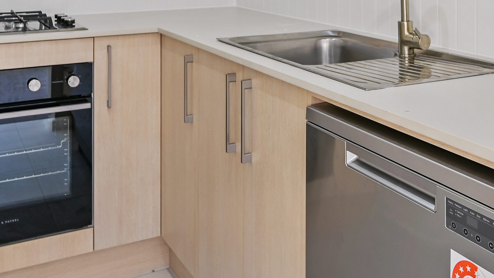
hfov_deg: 43.6
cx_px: 286
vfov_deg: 23.9
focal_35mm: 47
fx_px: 616
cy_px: -26
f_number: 4
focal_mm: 14
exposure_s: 1/5
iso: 100
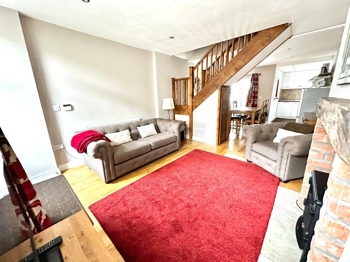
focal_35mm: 14
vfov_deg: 85.7
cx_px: 175
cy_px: 131
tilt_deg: -13.6
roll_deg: +1.1
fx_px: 142
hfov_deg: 102.1
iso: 1000
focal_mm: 2.22
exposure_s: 1/60
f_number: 2.2
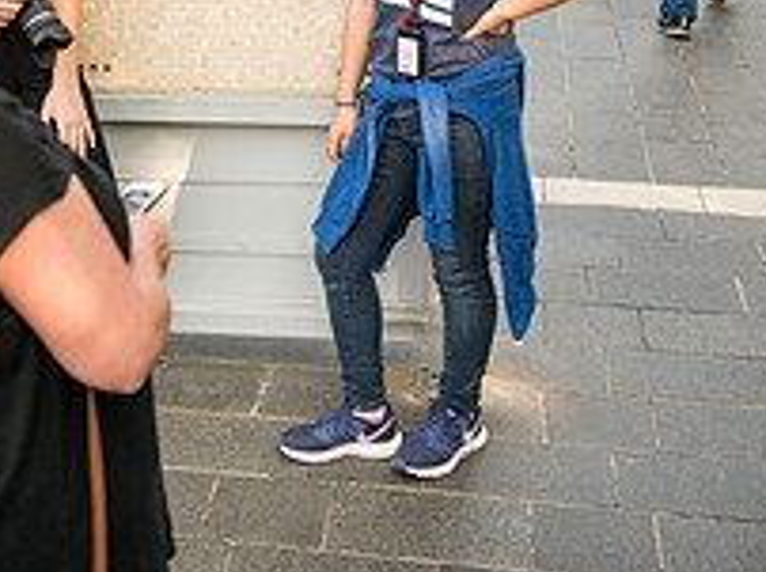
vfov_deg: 18.6
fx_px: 1613
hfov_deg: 26.6
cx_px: 265
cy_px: -193
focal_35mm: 73
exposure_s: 1/2000
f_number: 2.8
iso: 800
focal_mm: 34
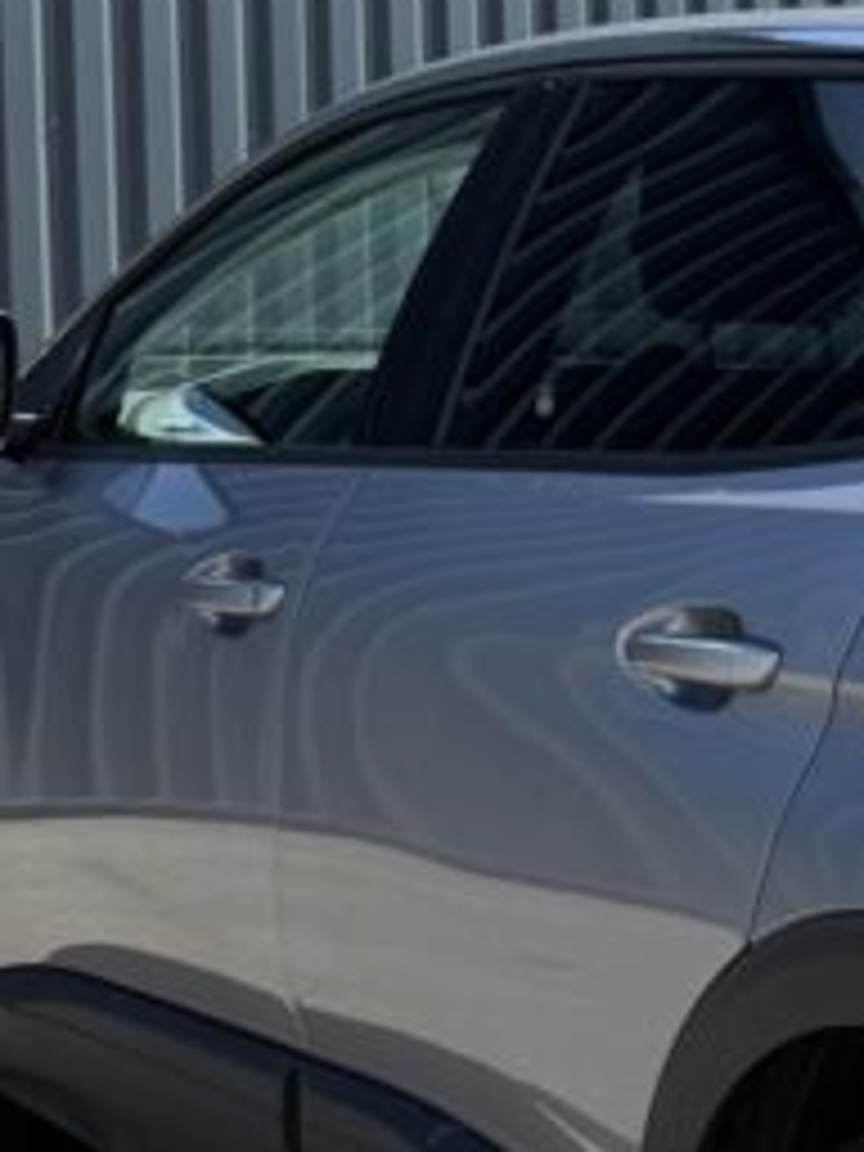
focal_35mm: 96
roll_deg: -1.6
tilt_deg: -7.0
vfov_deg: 20.4
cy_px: 760
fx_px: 3195
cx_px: 1292
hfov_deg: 14.4
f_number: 1.78
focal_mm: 6.76
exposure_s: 1/2801
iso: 100
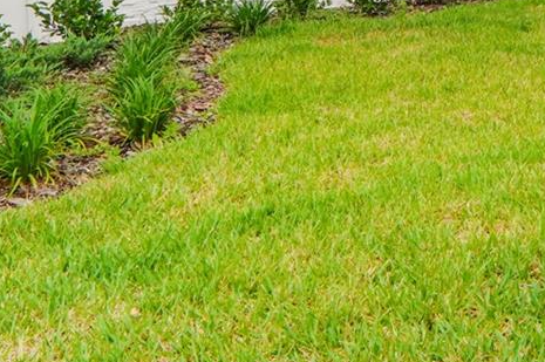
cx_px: 462
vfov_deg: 19.8
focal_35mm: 62
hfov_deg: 31.3
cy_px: -130
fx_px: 938
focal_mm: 12
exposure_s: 1/500
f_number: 8
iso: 640
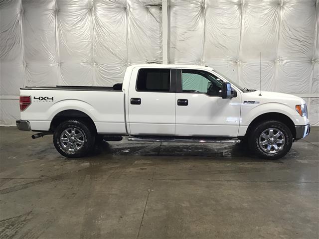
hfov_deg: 58.4
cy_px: 120
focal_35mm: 31
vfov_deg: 45.4
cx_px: 160
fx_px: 286
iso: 50
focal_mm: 3.3
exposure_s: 1/30
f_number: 2.4
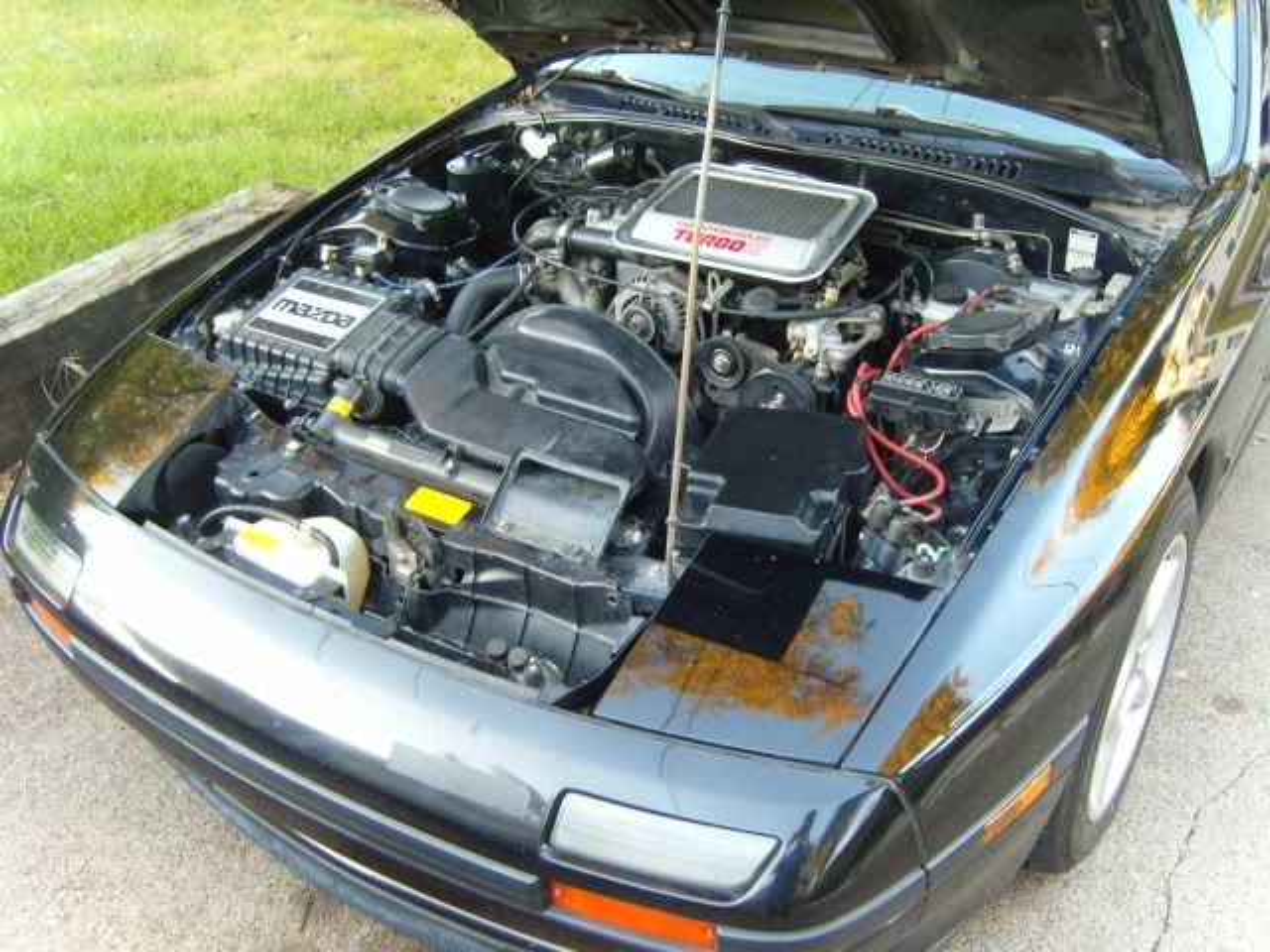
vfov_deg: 40.7
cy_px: 476
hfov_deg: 52.6
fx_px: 1284
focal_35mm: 35
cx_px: 635
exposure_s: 1/20
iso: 200
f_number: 2.8
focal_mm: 7.4
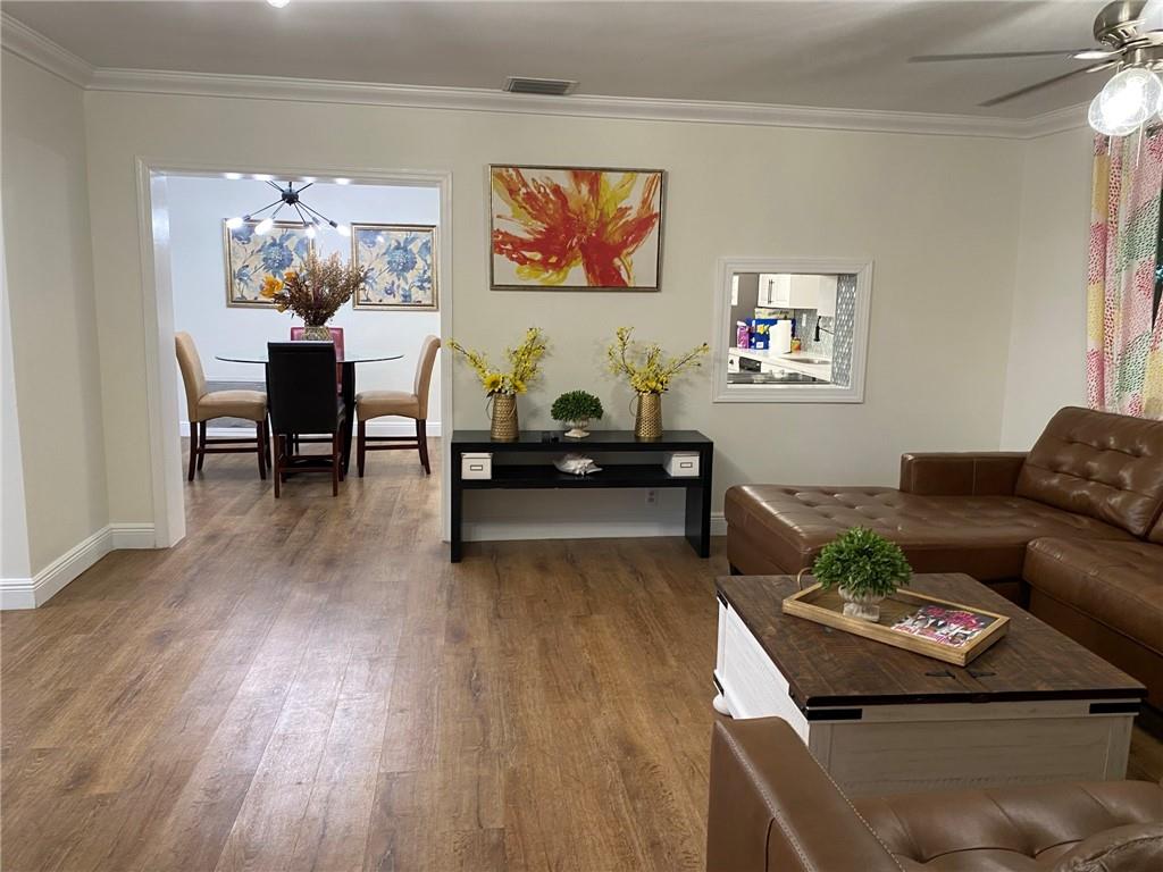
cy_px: 436
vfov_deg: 53.1
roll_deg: -1.3
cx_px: 582
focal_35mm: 26
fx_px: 874
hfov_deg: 67.3
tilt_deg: -7.9
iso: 100
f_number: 1.8
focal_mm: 4.25
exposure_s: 1/60
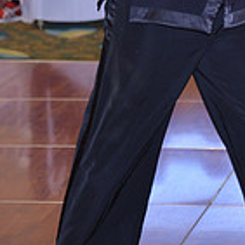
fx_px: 2747
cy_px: -78
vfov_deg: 5.1
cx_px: 319
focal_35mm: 343
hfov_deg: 5.1
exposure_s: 1/250
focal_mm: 98
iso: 1000
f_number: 4
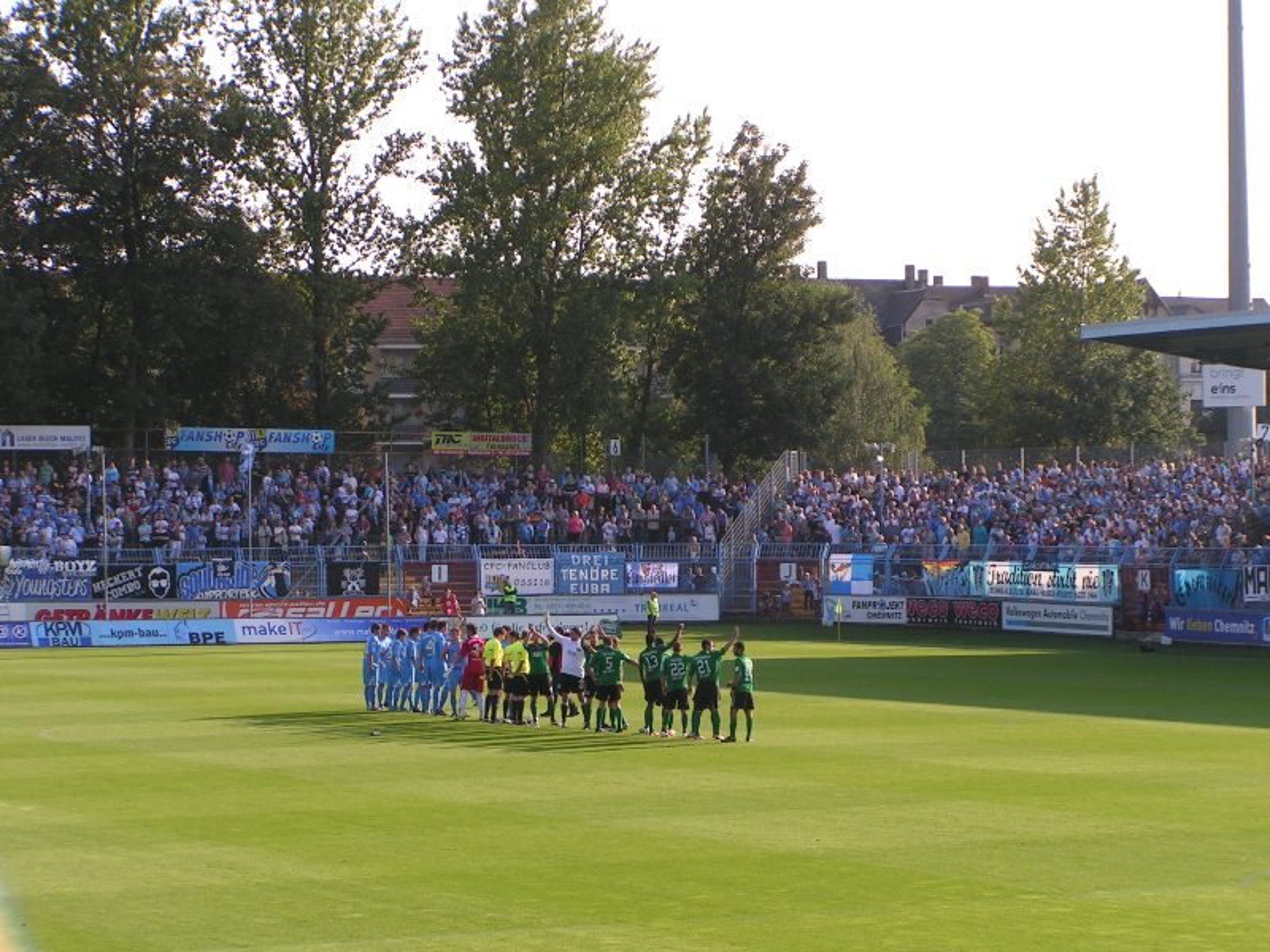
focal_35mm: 108
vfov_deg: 13.7
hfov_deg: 18.2
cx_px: 635
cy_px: 476
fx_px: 3962
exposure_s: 1/320
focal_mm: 16.6
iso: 50
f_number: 5
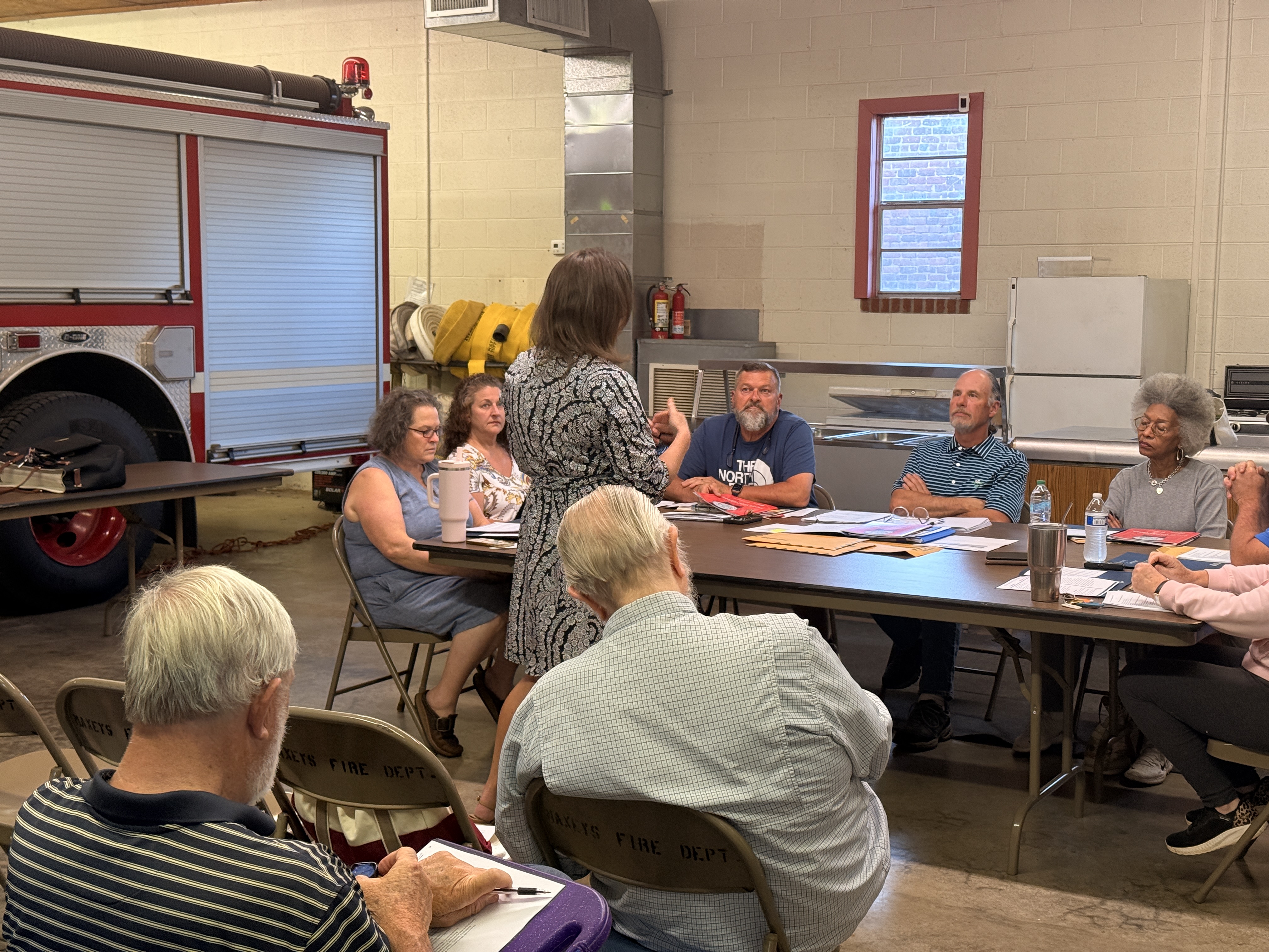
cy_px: 476
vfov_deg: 30.3
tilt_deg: -5.4
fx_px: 1760
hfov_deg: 39.7
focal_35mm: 48
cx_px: 634
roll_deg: -0.1
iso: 200
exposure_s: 1/60
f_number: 1.78
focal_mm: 6.76
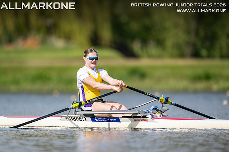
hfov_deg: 3.4
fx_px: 3892
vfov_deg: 2.2
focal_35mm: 612
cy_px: 75
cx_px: 113
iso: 280
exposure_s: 1/2500
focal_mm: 600
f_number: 4
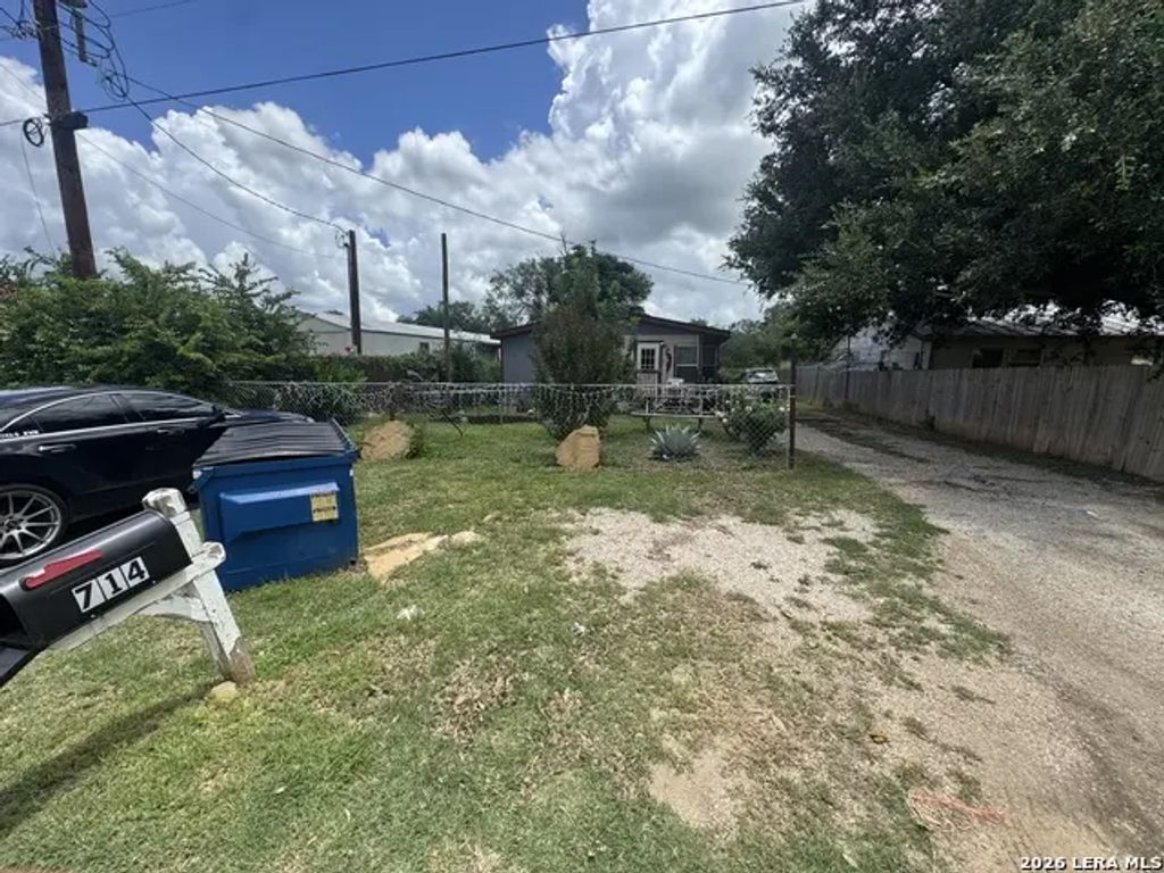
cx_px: 582
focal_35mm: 14
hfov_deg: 102.1
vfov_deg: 85.7
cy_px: 436
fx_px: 471
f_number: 2.2
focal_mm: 2.22
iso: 50
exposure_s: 1/1709
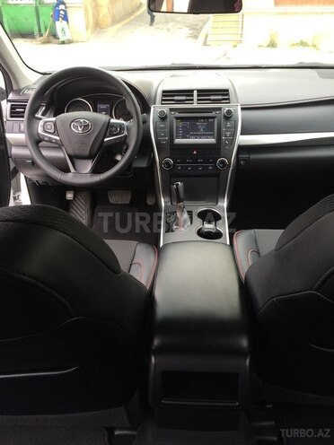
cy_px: 222
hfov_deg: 48.2
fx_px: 373
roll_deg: +0.4
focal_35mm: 29
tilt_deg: -31.1
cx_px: 167
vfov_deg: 61.7
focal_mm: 4.15
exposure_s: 1/100
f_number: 2.2
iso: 64
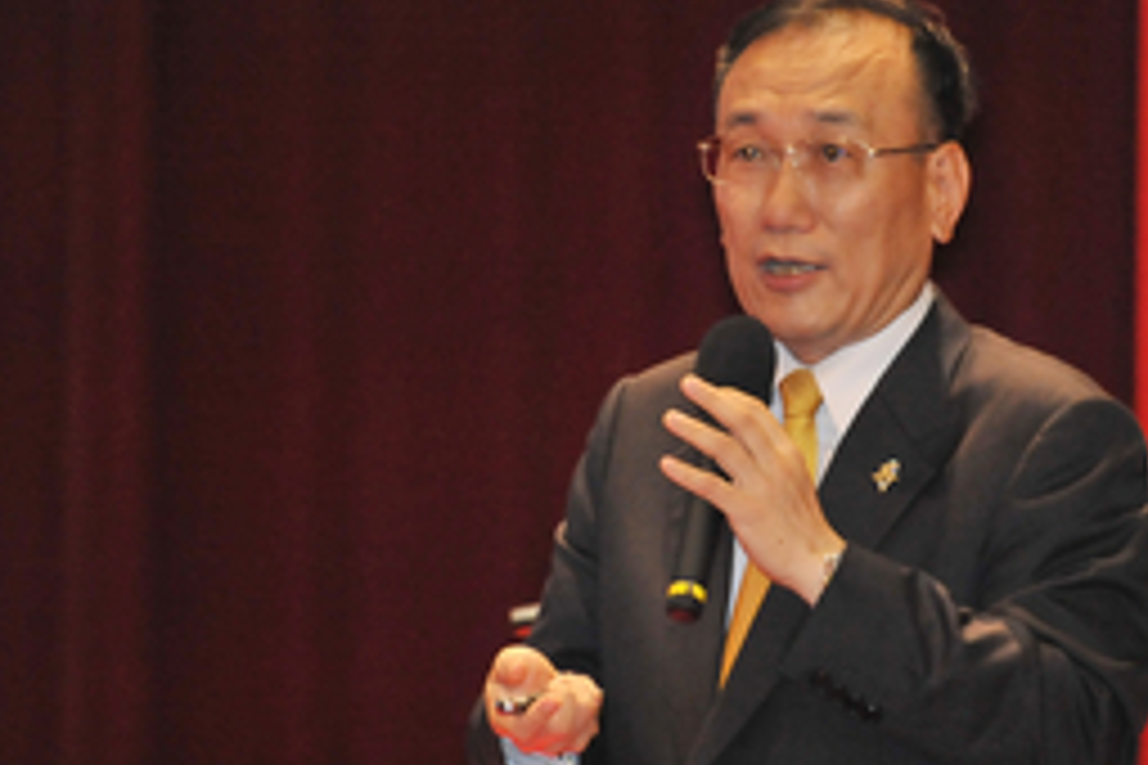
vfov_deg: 1.8
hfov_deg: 2.6
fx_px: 24999
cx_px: 738
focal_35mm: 784
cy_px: 378
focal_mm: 500
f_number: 5.6
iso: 5000
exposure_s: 1/60
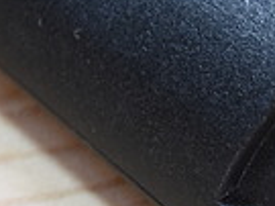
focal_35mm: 1045
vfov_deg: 1.4
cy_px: 353
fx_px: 8293
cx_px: 754
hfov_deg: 1.9
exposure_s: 1/100
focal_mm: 125
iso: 1000
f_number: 6.3
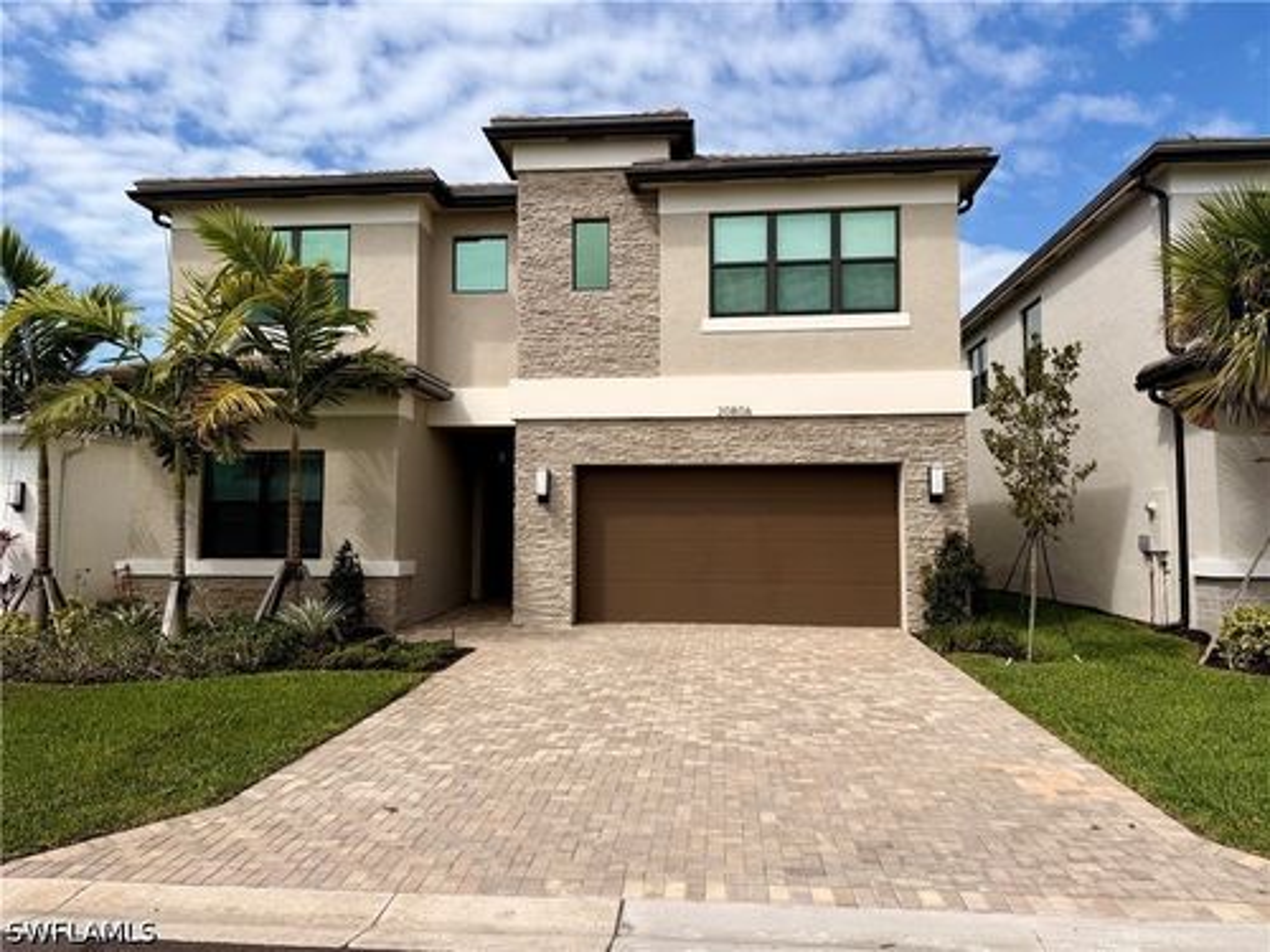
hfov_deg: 71.6
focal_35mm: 24
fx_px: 881
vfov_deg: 56.8
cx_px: 635
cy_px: 476
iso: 80
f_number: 1.78
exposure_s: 1/6711
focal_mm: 6.76
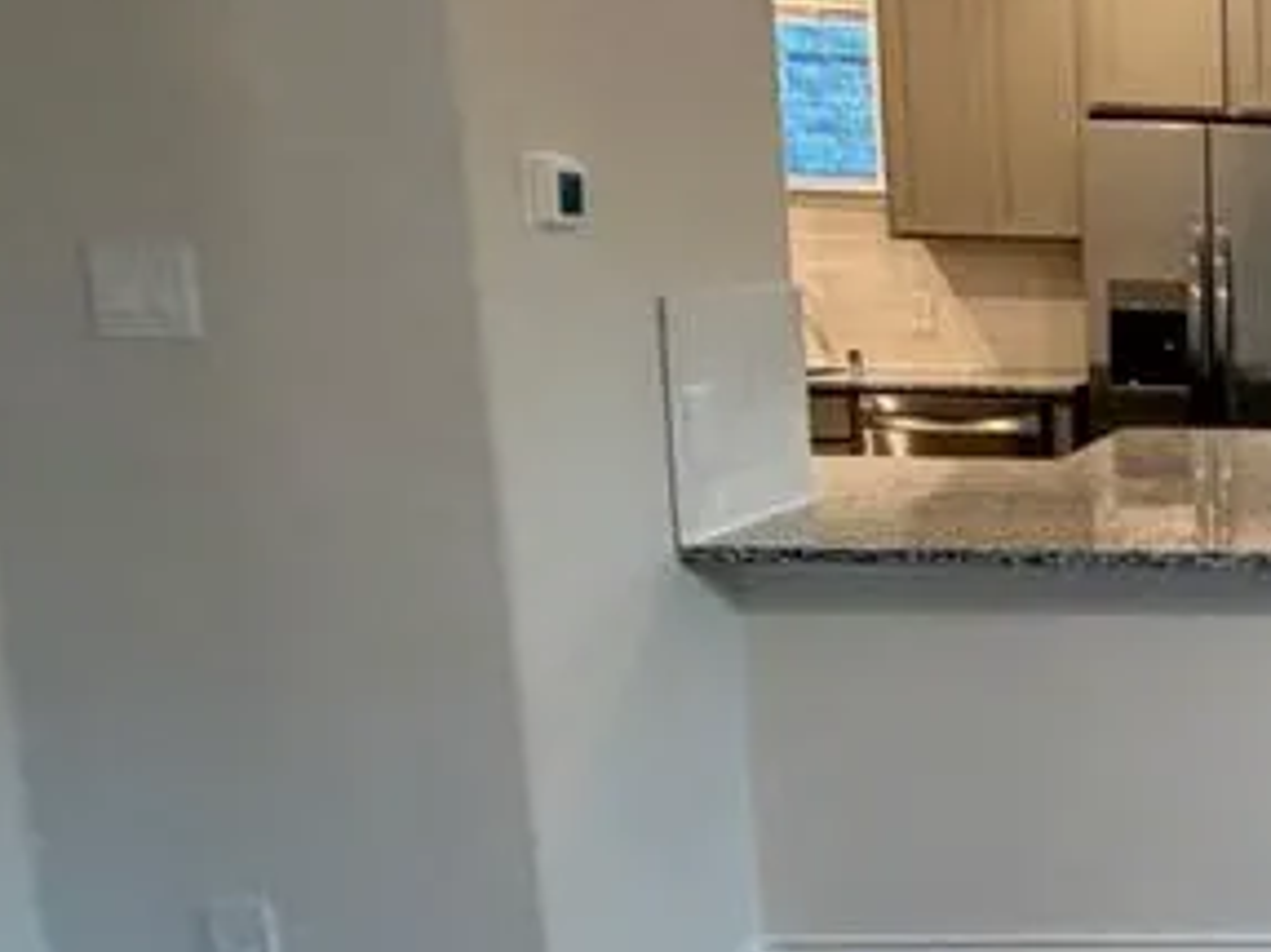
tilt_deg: -10.6
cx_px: 1763
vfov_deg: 29.0
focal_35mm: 50
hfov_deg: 28.8
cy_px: 562
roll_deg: -0.7
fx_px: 1835
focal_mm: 2.22
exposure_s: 1/60
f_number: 2.2
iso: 250
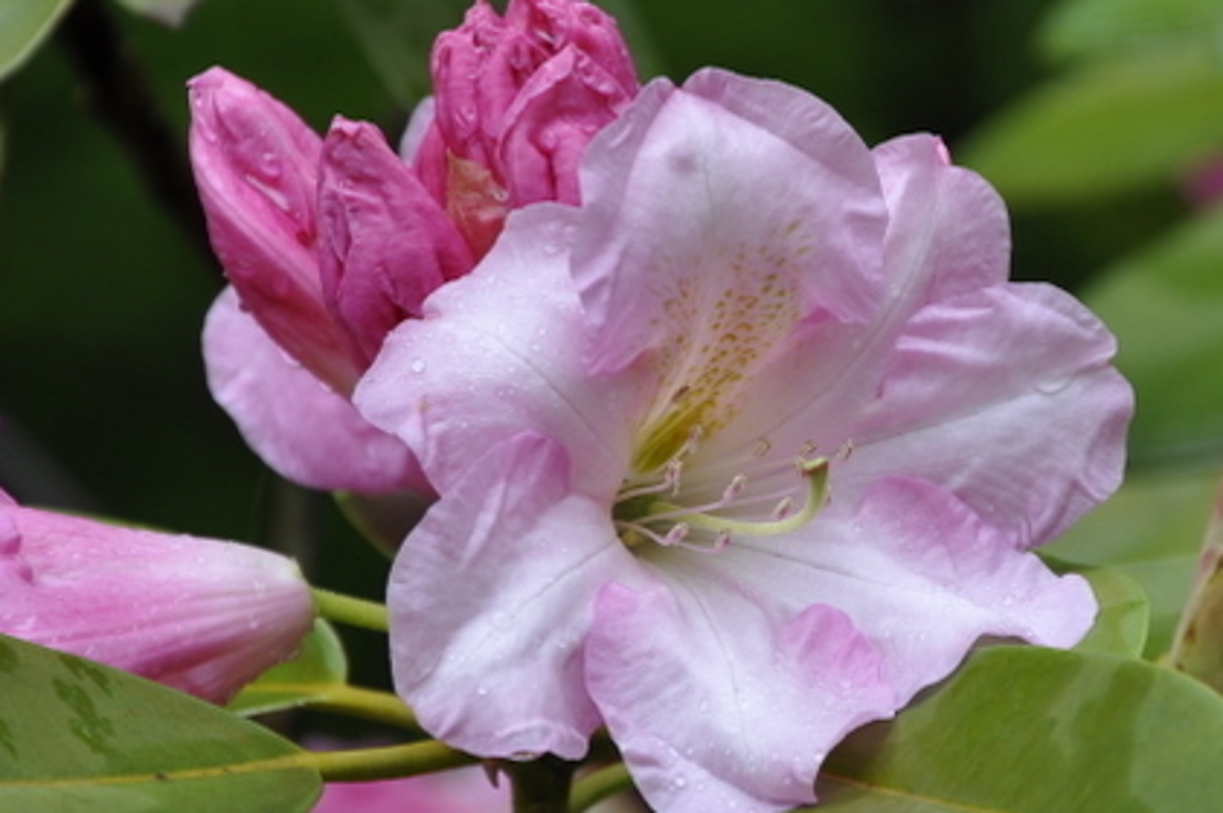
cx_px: 851
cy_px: 488
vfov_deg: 4.6
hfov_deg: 6.9
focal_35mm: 299
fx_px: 10148
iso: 200
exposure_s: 1/160
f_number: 6.3
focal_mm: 105
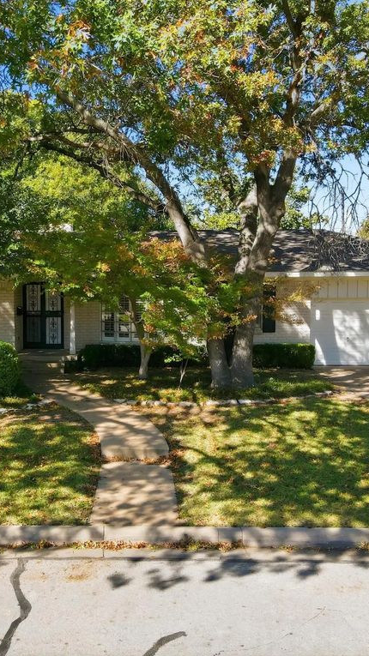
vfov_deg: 56.6
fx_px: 609
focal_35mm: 35
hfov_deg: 33.5
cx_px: 128
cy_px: 328
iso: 100
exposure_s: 1/320
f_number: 2.8
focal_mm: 4.5
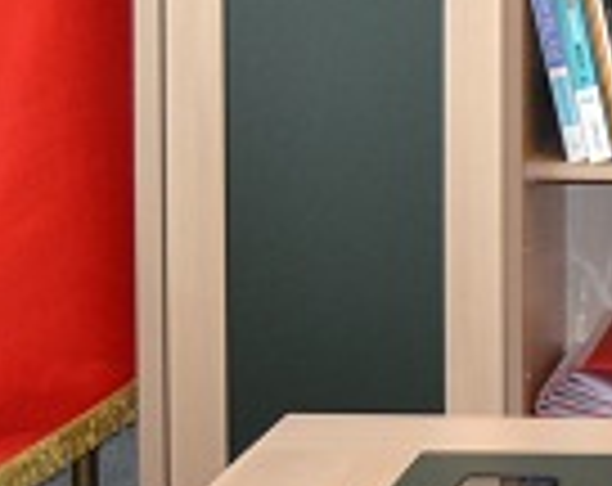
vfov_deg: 9.4
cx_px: 1224
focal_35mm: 162
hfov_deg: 10.9
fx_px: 2926
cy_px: -68
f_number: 4
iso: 1100
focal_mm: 26
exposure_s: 1/60
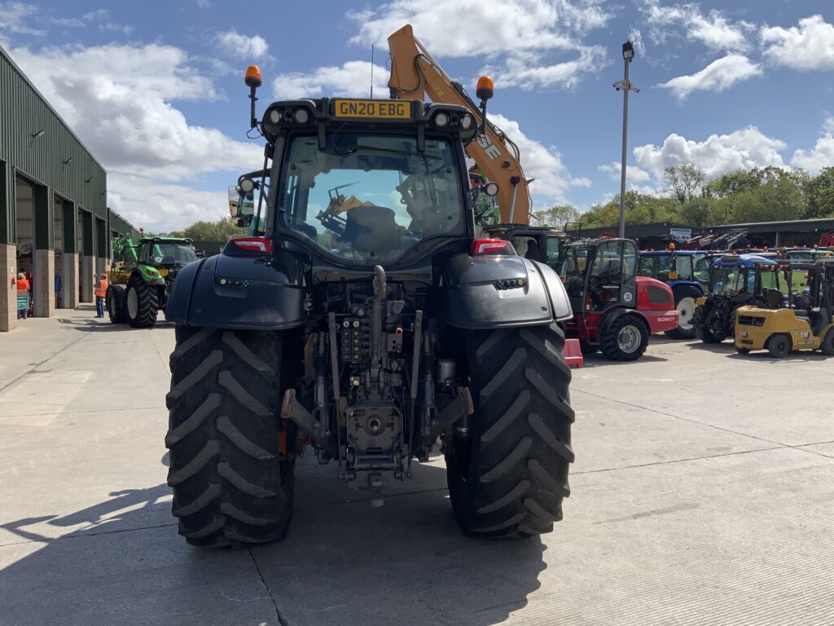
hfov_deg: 61.7
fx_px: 699
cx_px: 417
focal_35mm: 29
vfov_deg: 48.2
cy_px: 313
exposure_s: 1/2538
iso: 16
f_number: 1.8
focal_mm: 3
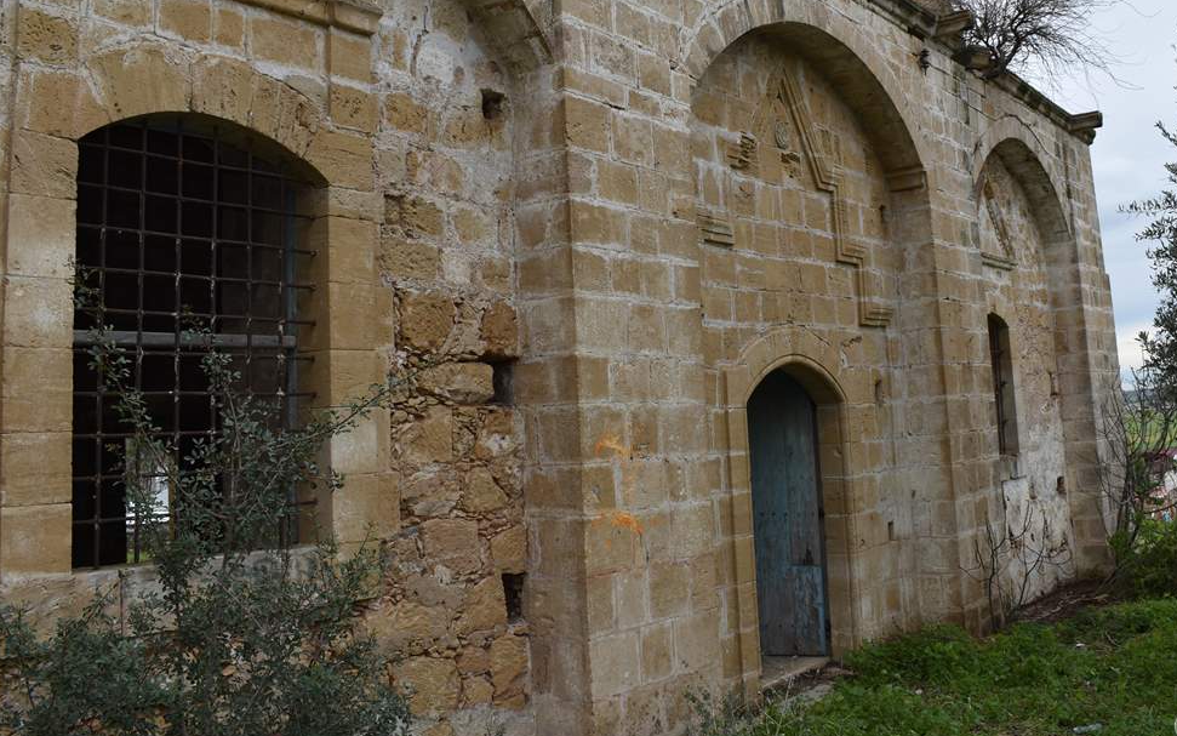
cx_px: 659
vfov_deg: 37.0
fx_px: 1091
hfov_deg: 56.5
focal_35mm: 34
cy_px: 268
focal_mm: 18
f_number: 8
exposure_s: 1/200
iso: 100
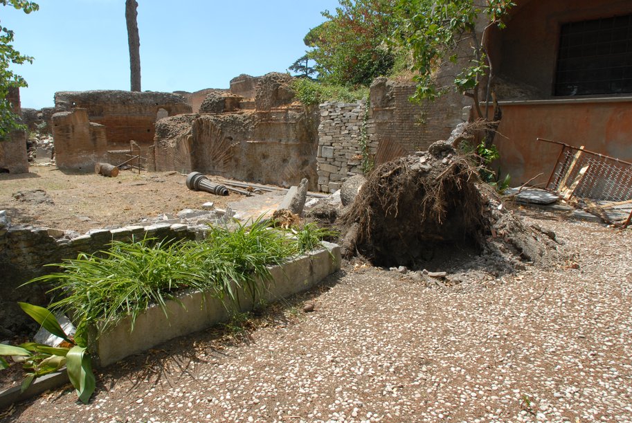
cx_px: 291
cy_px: 198
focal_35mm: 23
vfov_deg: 55.2
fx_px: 404
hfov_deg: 75.9
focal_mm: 14
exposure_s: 1/320
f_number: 9
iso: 200
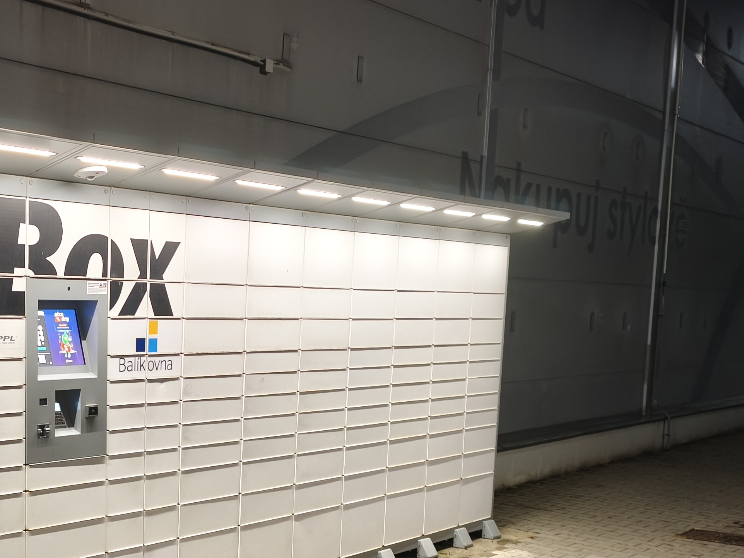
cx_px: -5
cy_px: 428
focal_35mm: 49
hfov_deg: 35.1
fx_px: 1053
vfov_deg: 29.2
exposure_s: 1/33.3
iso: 800
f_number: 1.62
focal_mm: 6.45
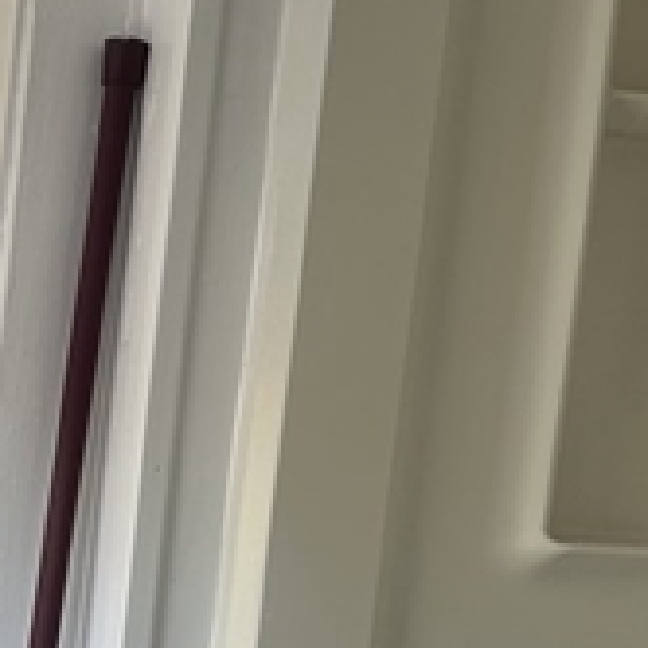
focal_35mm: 98
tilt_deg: -7.5
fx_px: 2076
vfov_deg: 17.2
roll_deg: -5.3
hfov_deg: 16.5
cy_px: 695
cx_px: -258
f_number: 1.78
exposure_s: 1/124
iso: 64
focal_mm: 6.86
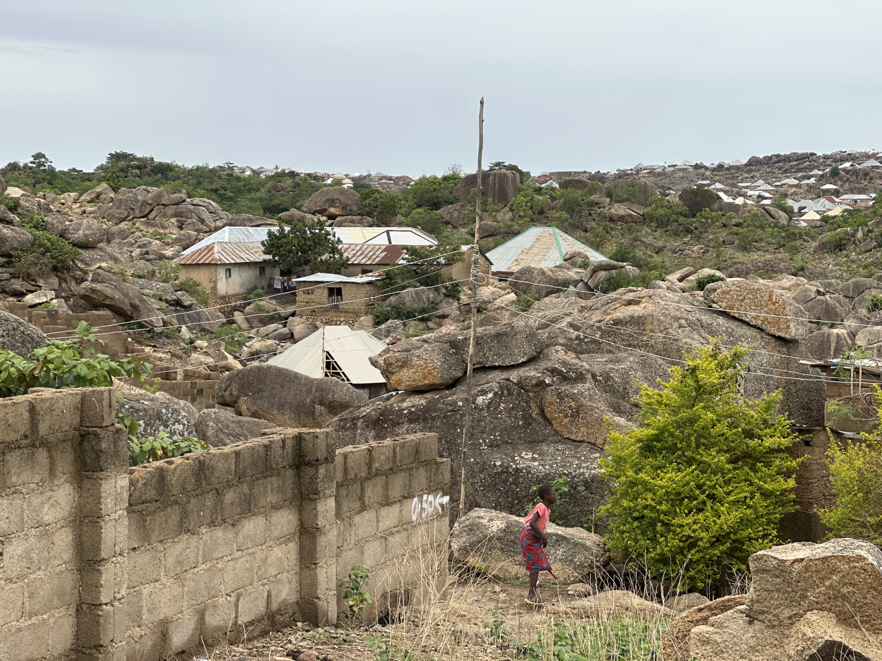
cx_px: 441
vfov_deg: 19.1
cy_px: 330
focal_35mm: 77
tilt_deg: -2.3
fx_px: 1962
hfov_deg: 25.3
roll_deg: +0.5
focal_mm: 9
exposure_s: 1/592
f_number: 2.8
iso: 32
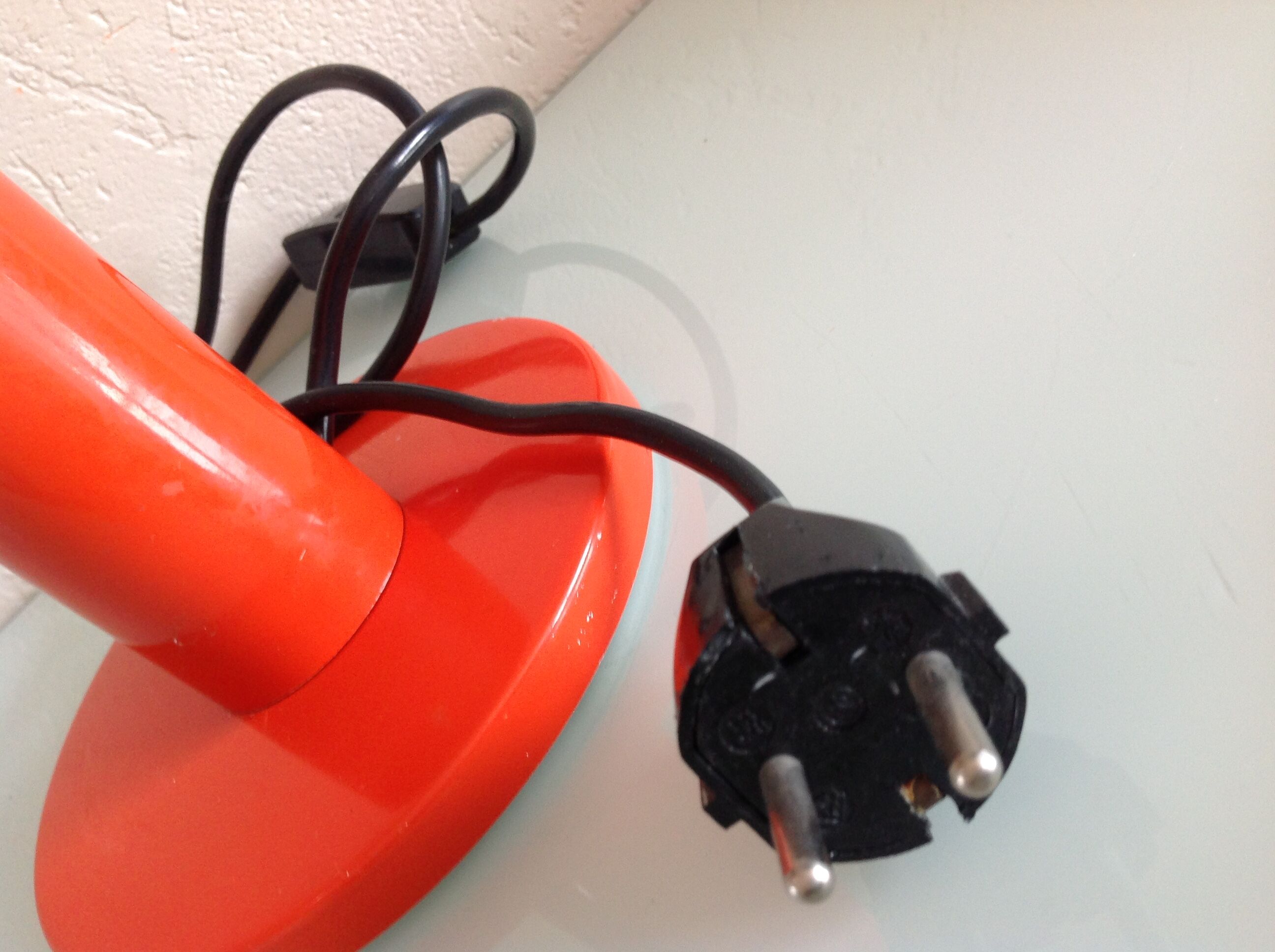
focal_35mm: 35
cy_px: 476
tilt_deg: -32.3
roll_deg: +45.0
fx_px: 1287
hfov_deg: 52.7
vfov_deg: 40.6
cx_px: 638
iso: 100
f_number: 2.4
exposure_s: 1/15
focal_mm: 4.28
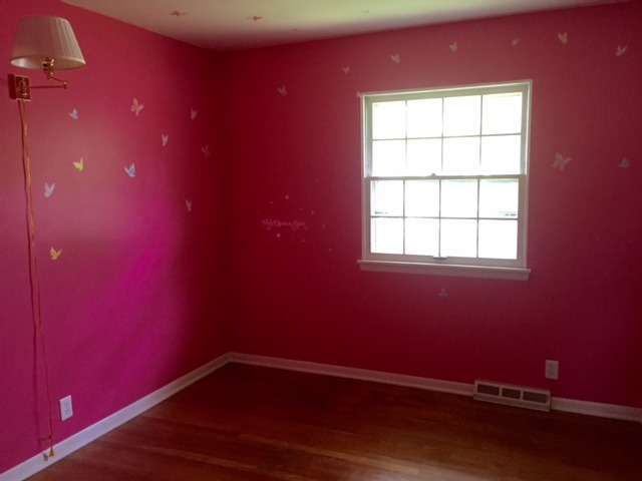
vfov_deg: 48.2
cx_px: 321
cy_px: 240
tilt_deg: -5.0
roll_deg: +0.6
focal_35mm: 29
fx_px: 538
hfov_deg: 61.7
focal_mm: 4.15
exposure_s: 1/30
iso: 125
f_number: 2.2
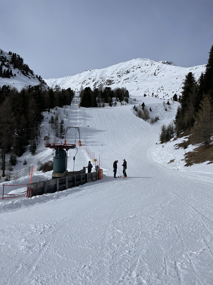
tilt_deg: +3.9
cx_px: 106
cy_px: 142
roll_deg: -1.2
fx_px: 213
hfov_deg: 53.1
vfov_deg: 67.3
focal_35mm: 26
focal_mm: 4.2
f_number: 1.6
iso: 32
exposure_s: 1/13333
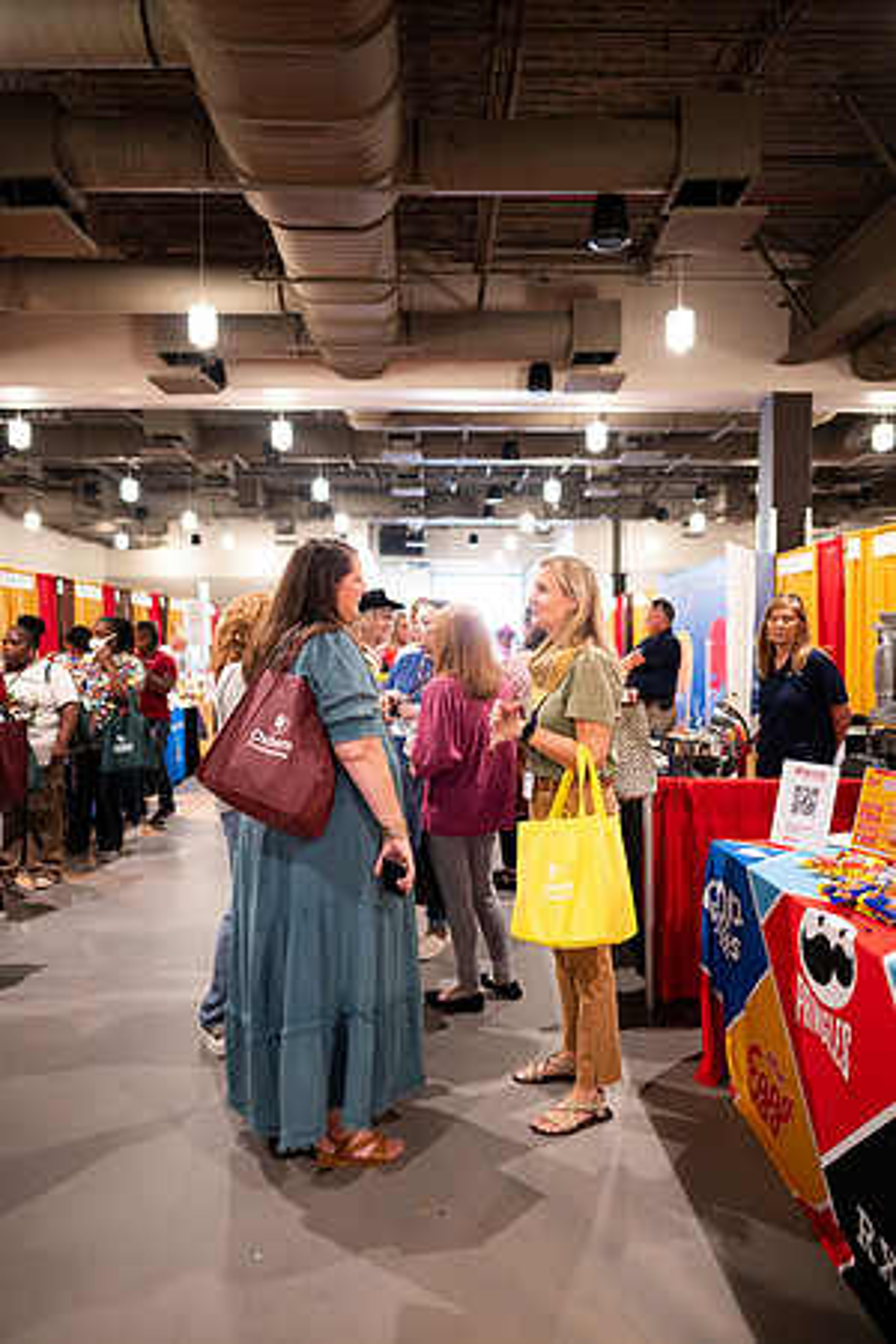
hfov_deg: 53.1
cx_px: 448
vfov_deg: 73.7
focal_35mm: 24
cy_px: 672
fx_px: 896
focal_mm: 24
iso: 1250
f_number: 1.8
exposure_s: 1/200
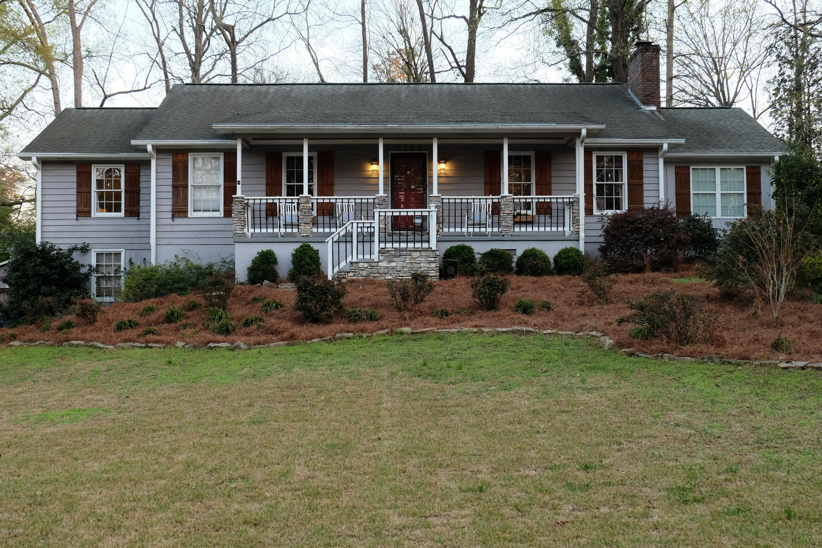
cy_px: 274
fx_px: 1005
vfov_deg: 30.5
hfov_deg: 44.5
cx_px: 411
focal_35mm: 44
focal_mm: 29.3
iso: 800
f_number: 5.6
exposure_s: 1/60
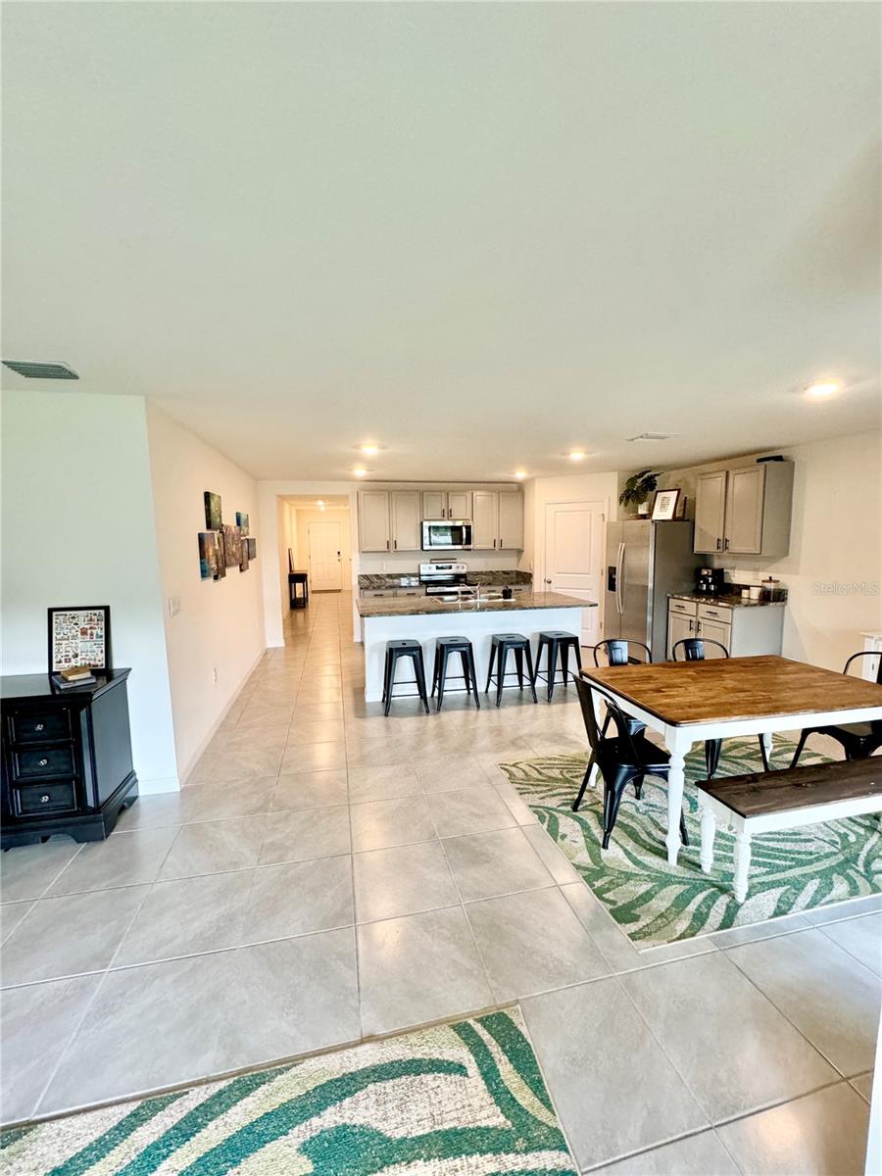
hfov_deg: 85.7
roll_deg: +0.4
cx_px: 441
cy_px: 588
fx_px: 476
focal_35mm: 14
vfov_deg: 102.1
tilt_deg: -6.5
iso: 320
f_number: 2.2
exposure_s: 1/120
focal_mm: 2.22
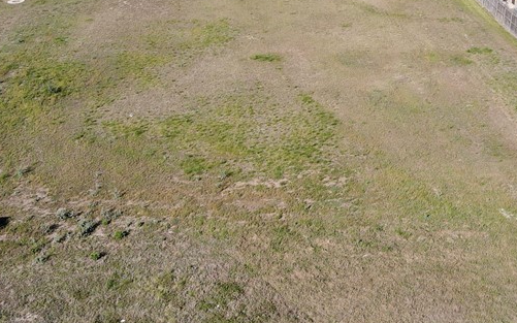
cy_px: 67
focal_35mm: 52
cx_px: 299
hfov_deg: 38.8
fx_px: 733
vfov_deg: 24.5
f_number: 2.8
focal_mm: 4.5
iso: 100
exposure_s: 1/640
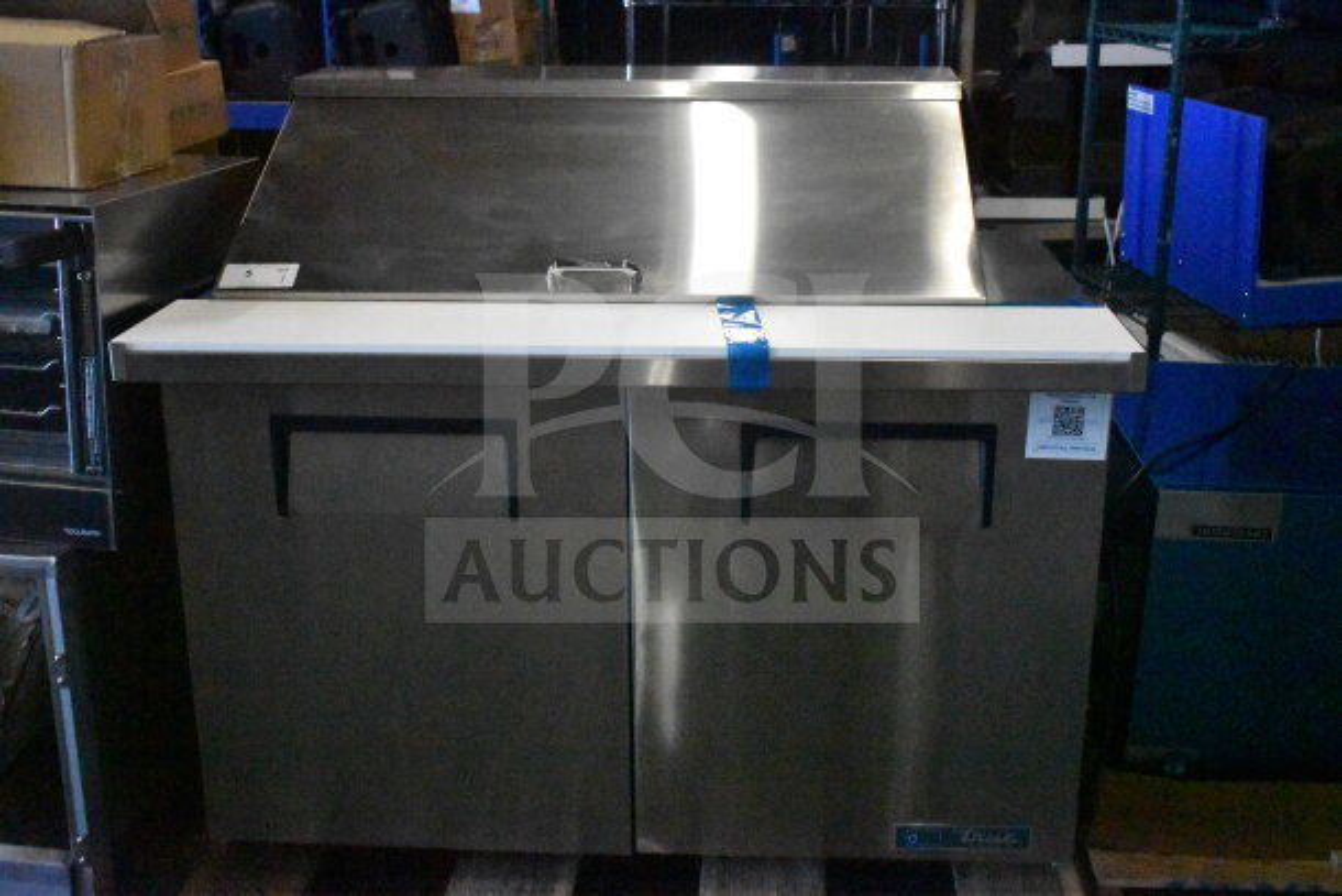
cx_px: 671
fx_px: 1566
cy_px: 448
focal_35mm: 42
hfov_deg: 46.4
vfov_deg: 31.9
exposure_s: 1/3200
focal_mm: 28
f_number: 4.2
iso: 25600
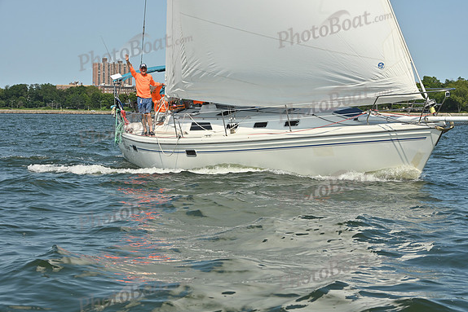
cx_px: 236
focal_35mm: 93
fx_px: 1209
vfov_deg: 14.7
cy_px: 156
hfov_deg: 21.9
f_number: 10
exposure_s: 1/1250
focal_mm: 92
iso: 320
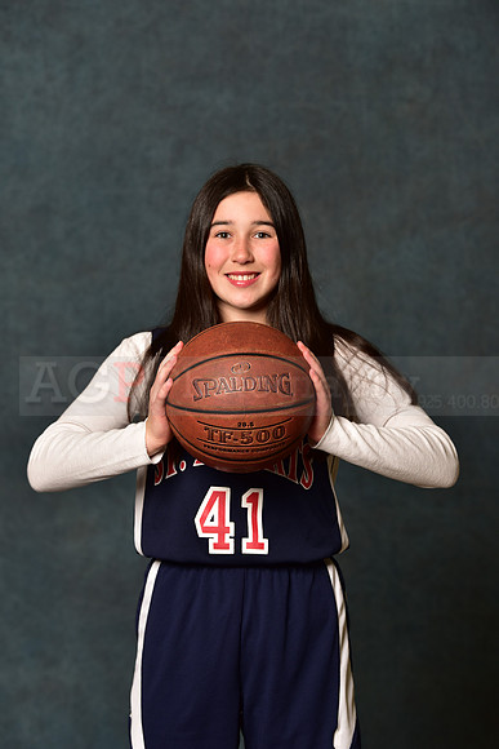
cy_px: 374
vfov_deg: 15.2
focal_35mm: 135
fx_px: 2805
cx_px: 250
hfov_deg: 10.2
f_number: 4.5
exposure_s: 1/200
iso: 200
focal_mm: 135
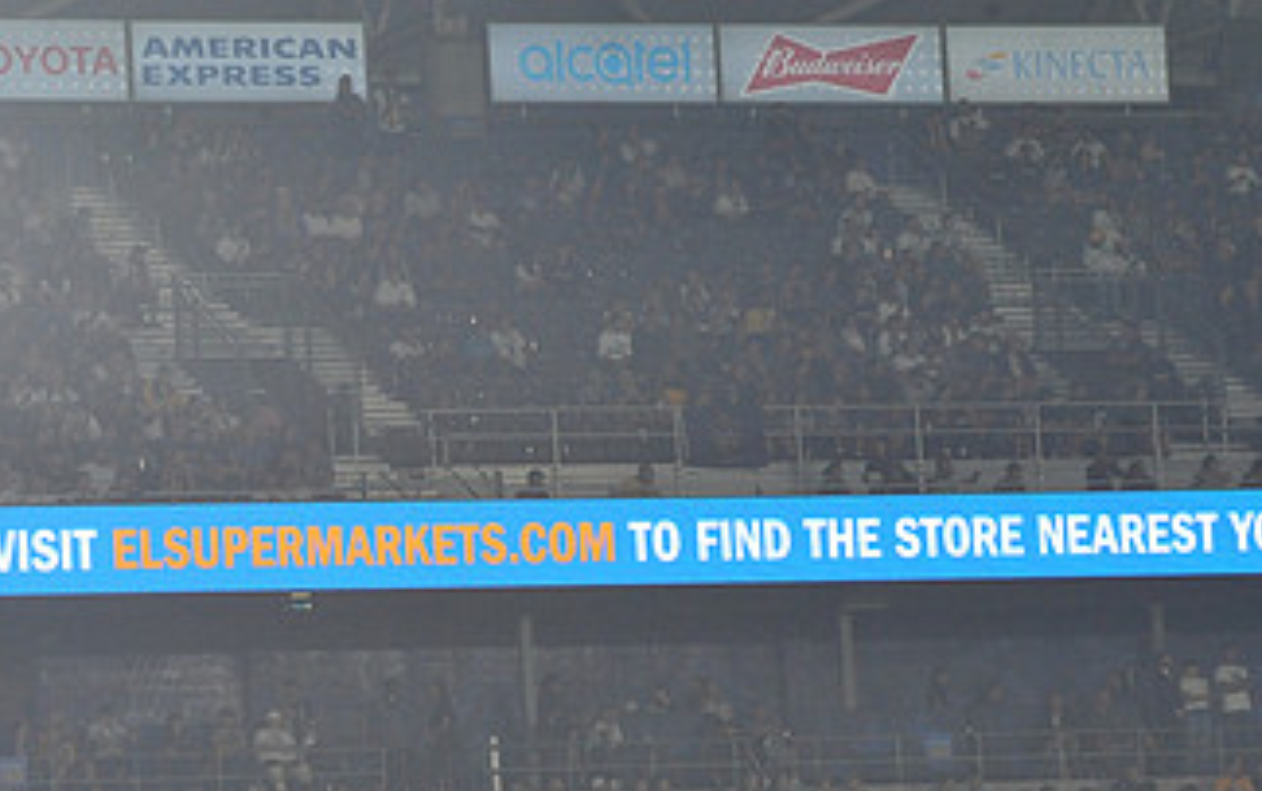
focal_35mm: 255
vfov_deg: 5.2
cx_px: 428
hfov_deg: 8.2
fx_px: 8776
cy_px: 565
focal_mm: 140
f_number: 9
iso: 3200
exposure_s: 1/320
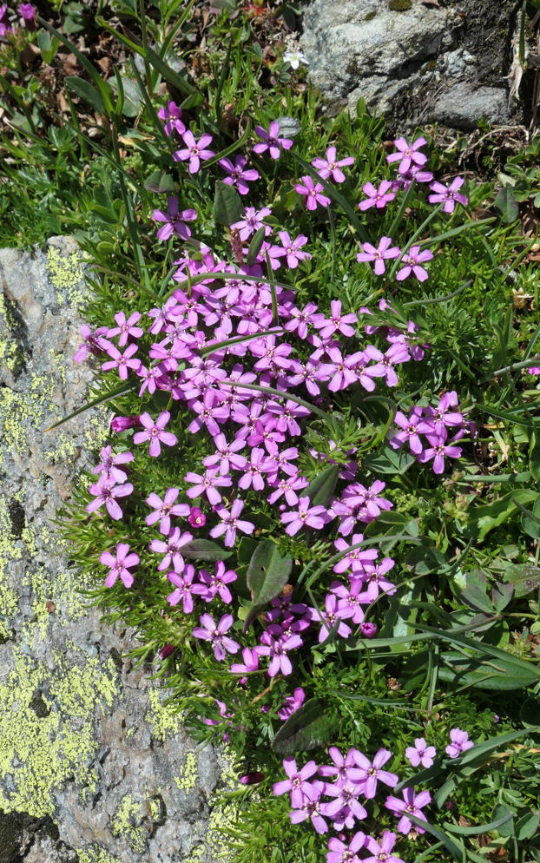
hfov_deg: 31.3
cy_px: 431
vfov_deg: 48.2
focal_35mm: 41
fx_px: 965
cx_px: 262
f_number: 5.6
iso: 200
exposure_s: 1/1000
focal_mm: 14.7
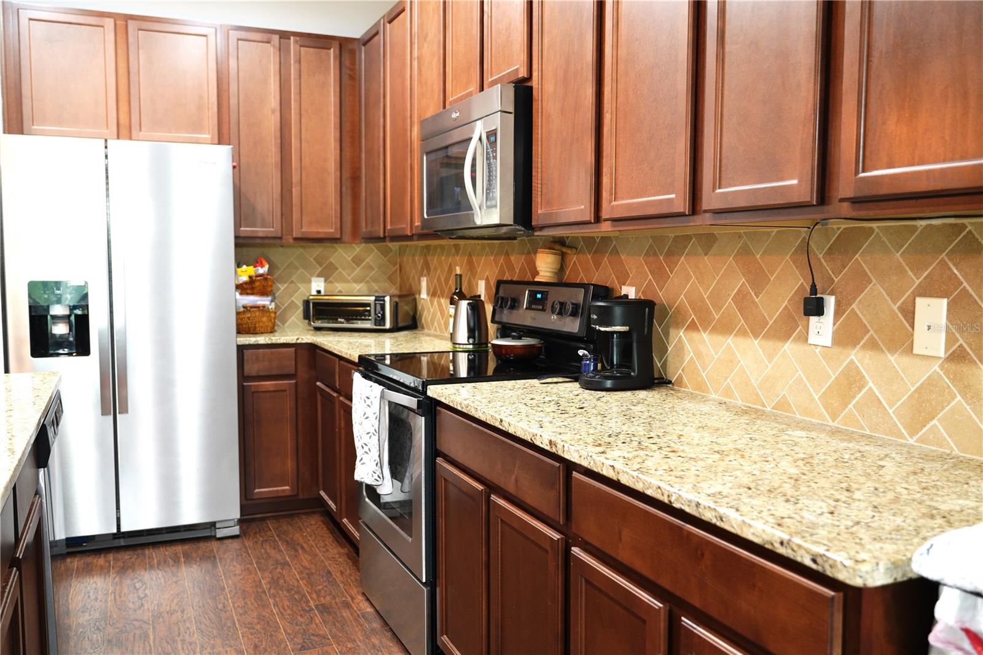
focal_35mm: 32
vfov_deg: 41.1
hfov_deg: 58.7
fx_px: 874
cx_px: 492
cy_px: 328
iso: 800
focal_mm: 32
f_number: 4
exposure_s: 1/13
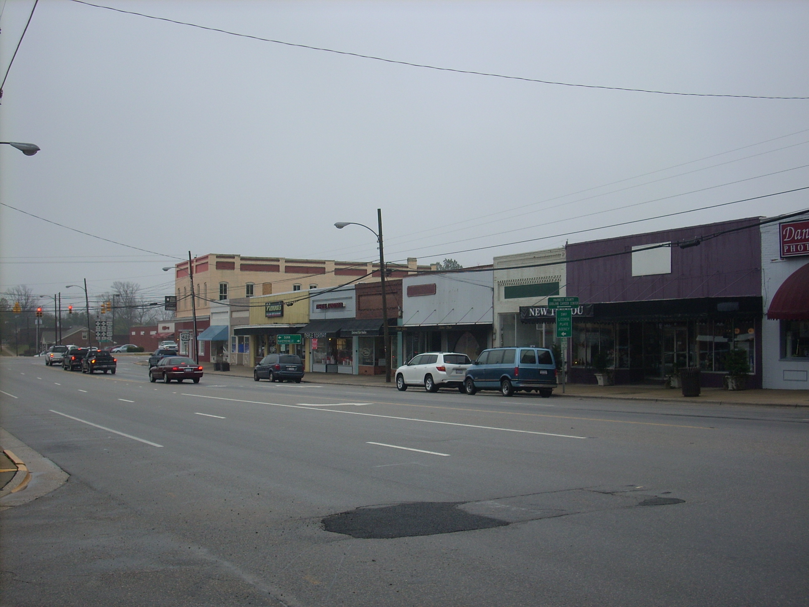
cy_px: 304
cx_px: 404
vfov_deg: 31.5
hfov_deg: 41.2
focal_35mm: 46
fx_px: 1075
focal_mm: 7.6
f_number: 3.1
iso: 64
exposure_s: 1/402
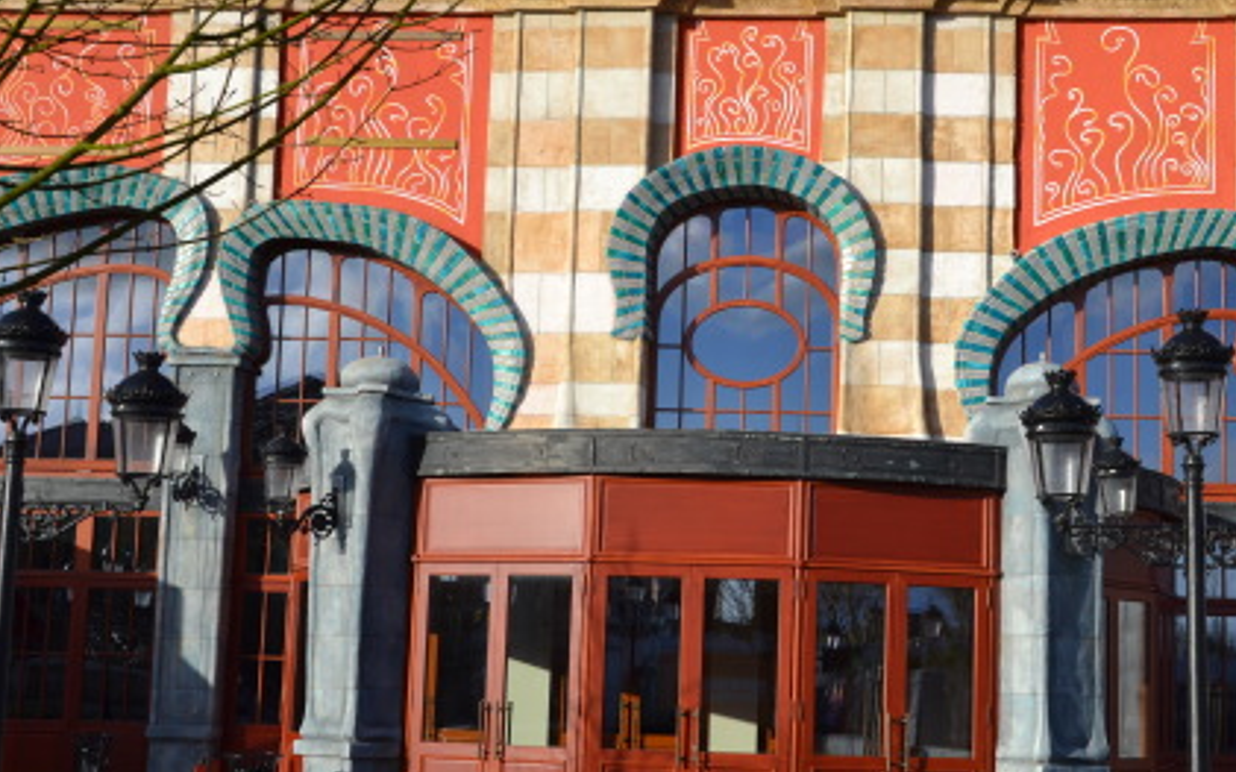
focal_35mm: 61
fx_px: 2055
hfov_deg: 33.4
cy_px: 361
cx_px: 740
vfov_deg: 21.3
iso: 100
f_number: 8
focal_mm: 28
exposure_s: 1/250
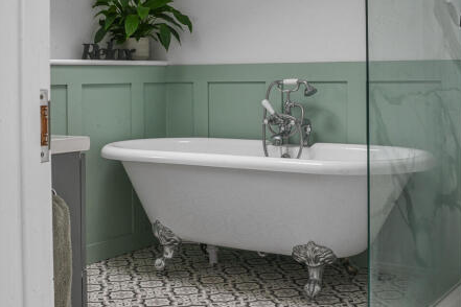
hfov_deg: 36.9
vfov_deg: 25.1
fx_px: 691
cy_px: 148
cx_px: 247
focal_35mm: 54
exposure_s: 4
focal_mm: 50
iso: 400
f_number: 13
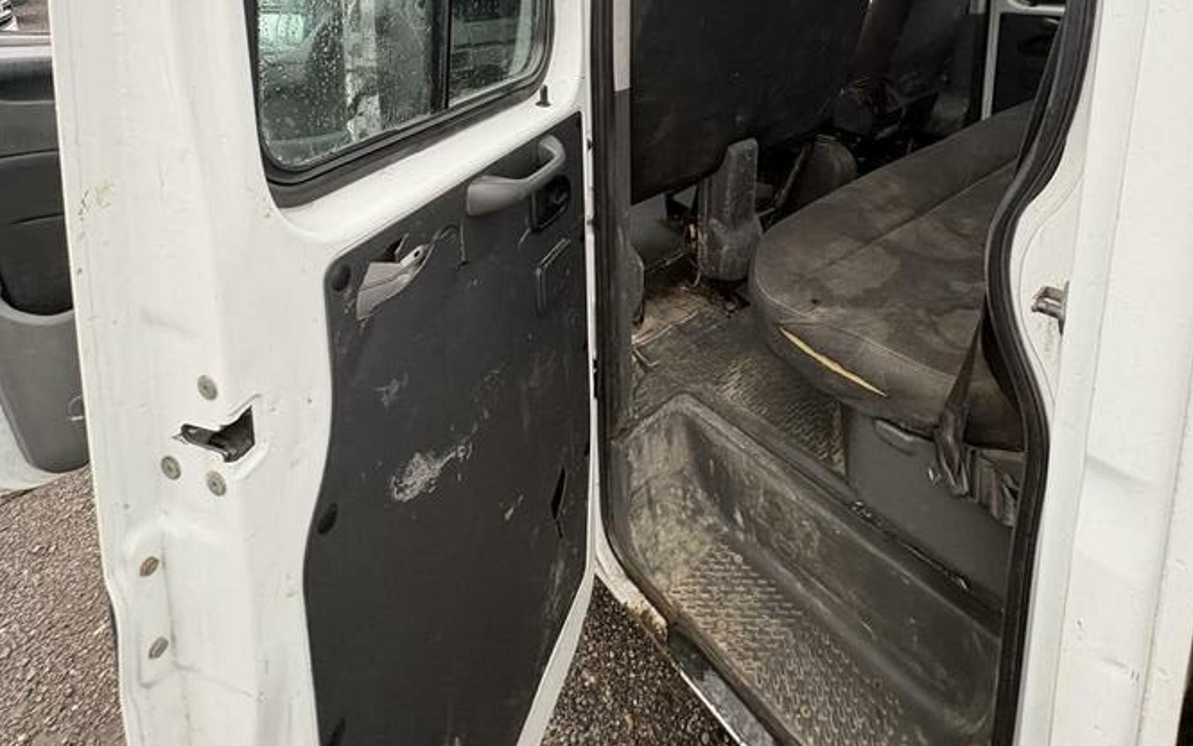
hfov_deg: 85.0
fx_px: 650
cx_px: 599
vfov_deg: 51.0
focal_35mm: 20
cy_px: 43
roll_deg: -3.6
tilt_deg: -6.3
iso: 200
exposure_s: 1/99
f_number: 2.2
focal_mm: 2.22
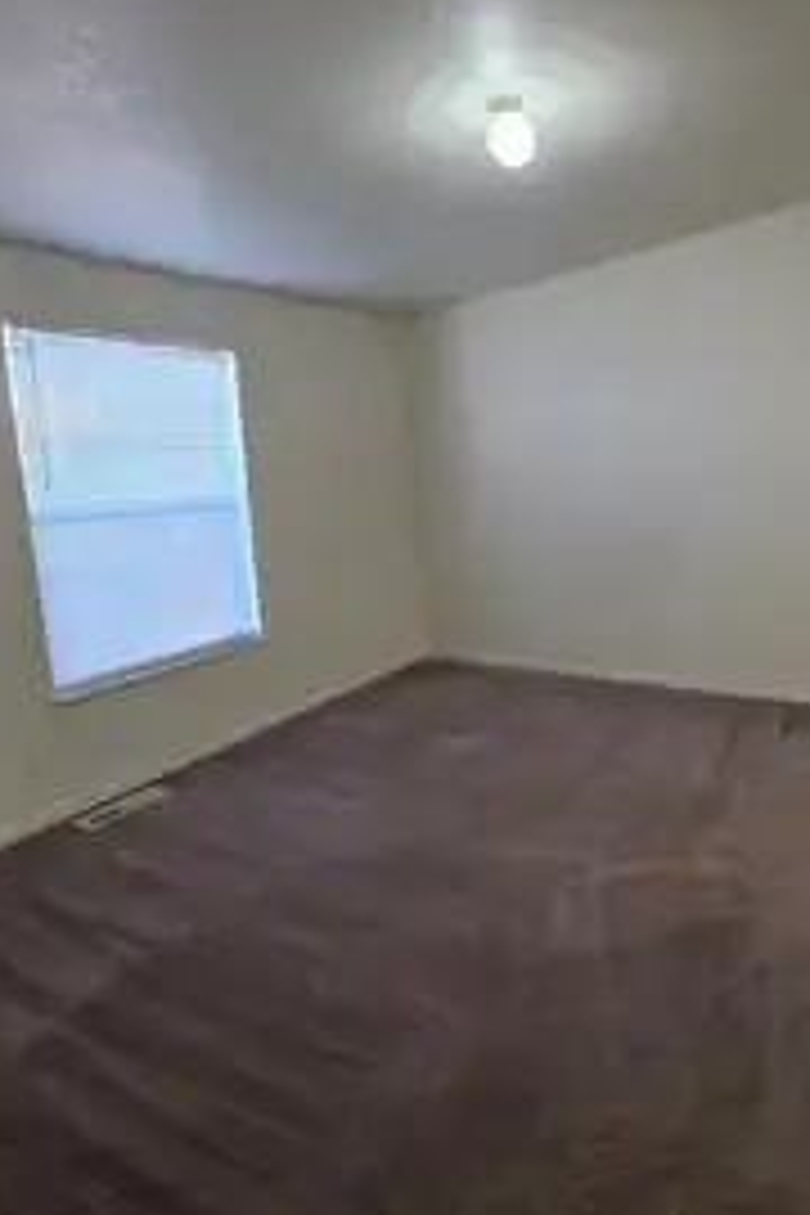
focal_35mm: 20
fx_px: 675
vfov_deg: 83.8
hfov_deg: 59.1
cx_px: 594
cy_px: 554
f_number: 1.9
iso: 200
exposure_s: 1/60
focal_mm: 2.2
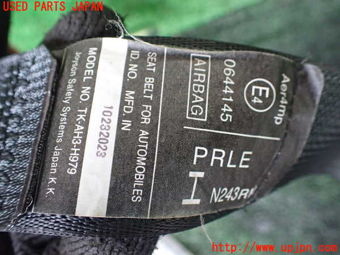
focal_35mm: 30
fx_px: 295
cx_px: 170
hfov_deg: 60.0
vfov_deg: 46.8
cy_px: 128
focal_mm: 5.4
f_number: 2.3
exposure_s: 1/40
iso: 800
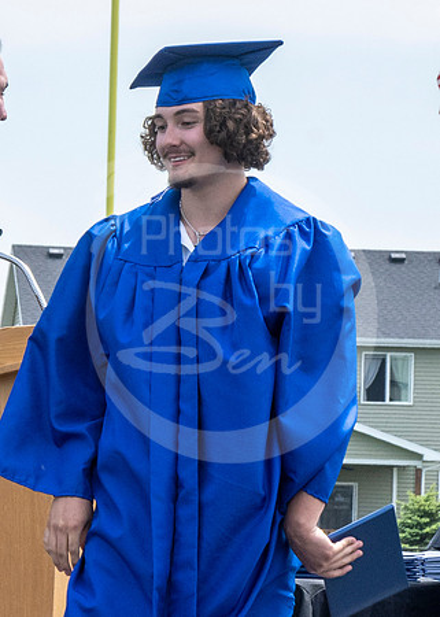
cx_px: -249
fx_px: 5970
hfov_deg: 4.2
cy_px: 300
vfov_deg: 5.9
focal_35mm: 341
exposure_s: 1/250
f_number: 13
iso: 200
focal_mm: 70
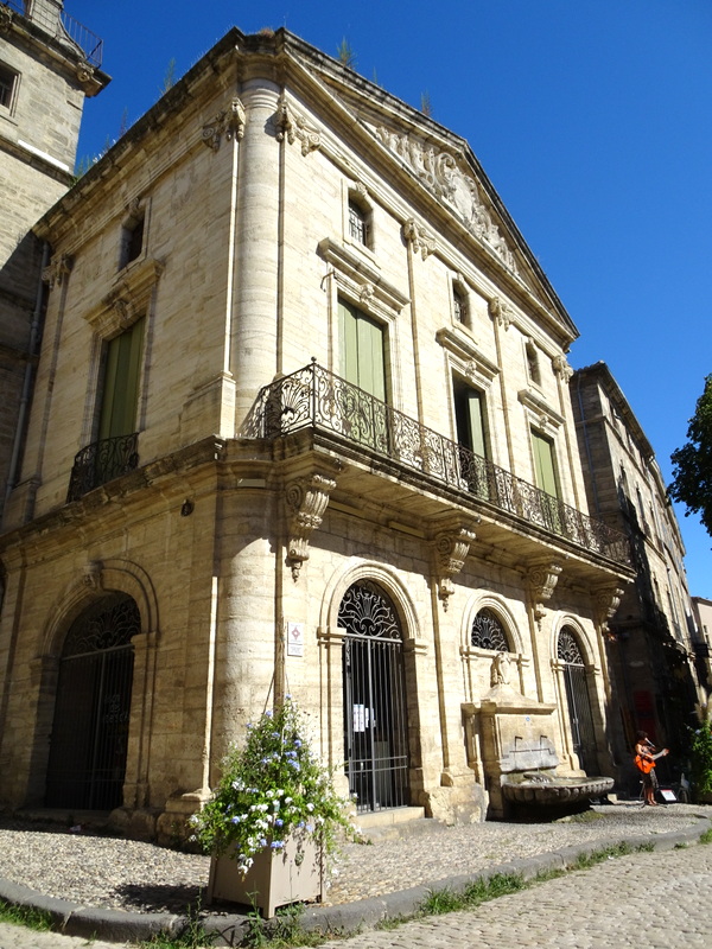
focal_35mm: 24
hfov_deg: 56.8
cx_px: 356
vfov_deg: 71.6
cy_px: 474
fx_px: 658
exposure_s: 1/1000
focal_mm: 4.1
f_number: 3.5
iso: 80
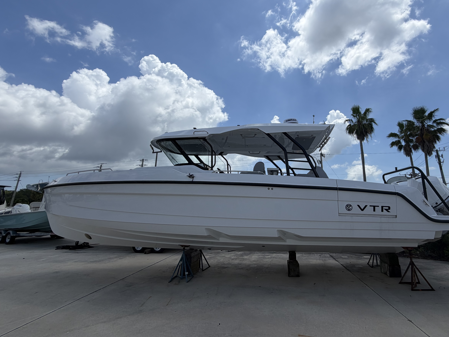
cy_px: 152
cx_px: 264
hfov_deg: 90.1
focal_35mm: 17
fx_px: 221
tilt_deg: +14.5
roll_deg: -0.1
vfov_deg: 74.5
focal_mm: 2.22
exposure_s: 1/1572
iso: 20
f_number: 2.2
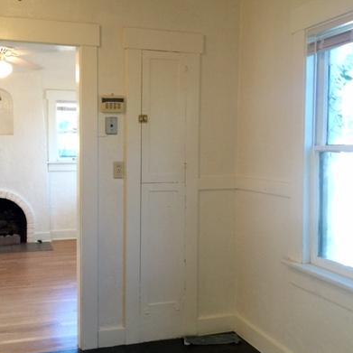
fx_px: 485
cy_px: 172
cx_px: 144
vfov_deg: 40.0
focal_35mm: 42
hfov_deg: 39.9
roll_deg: -0.8
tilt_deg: -4.1
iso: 50
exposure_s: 1/30
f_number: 2.2
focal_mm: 4.15
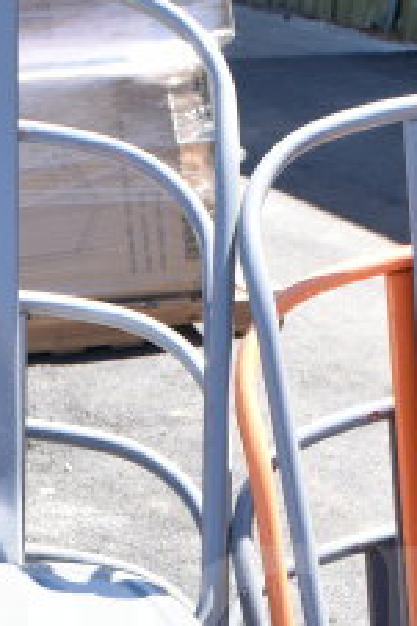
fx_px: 1897
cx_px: 207
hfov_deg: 12.5
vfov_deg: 17.8
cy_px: 765
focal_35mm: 109
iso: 200
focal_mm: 18
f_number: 6.3
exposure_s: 1/160
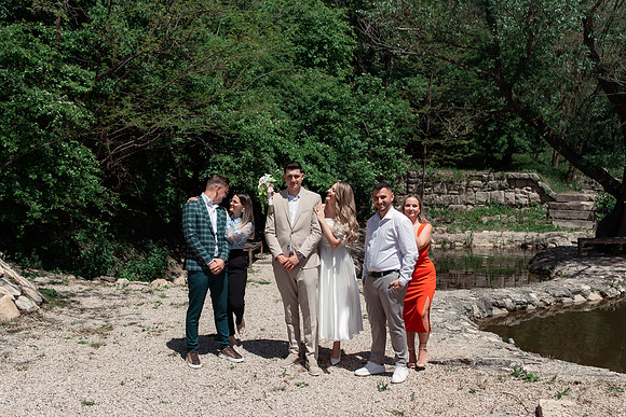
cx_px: 294
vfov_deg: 35.1
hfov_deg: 50.7
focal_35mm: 38
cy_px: 226
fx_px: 660
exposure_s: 1/1600
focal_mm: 35
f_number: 4
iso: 125
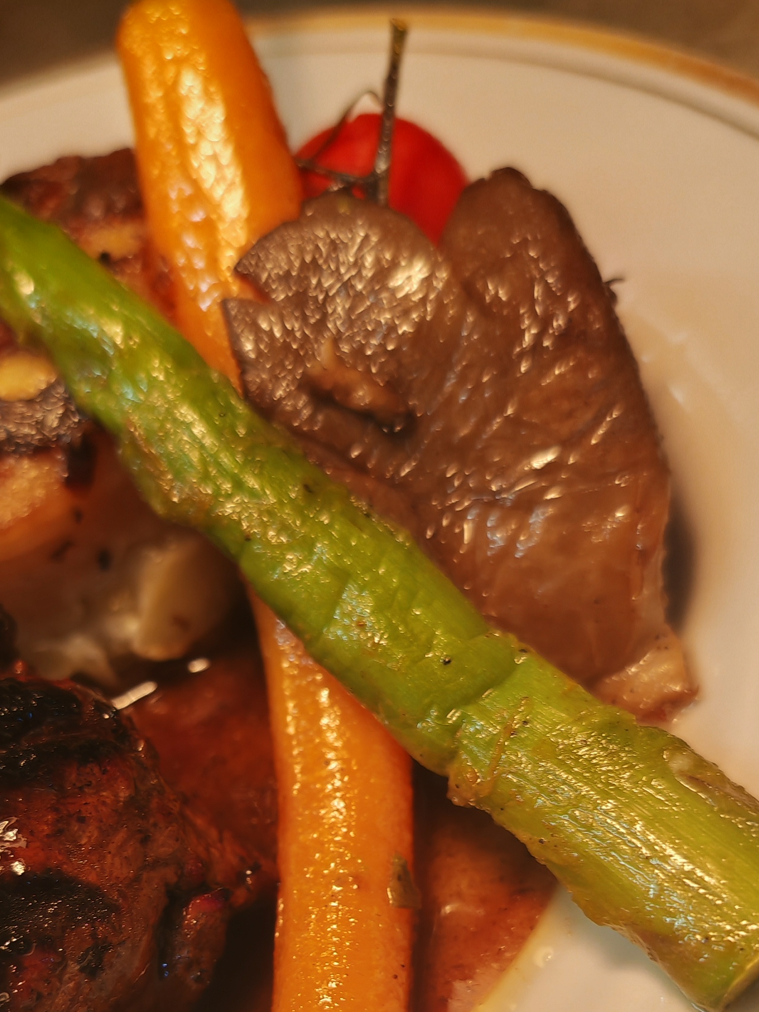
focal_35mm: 52
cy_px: 850
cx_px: 285
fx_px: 1521
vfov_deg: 35.3
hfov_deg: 27.9
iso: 50
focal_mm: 7.62
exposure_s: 1/100
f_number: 1.6
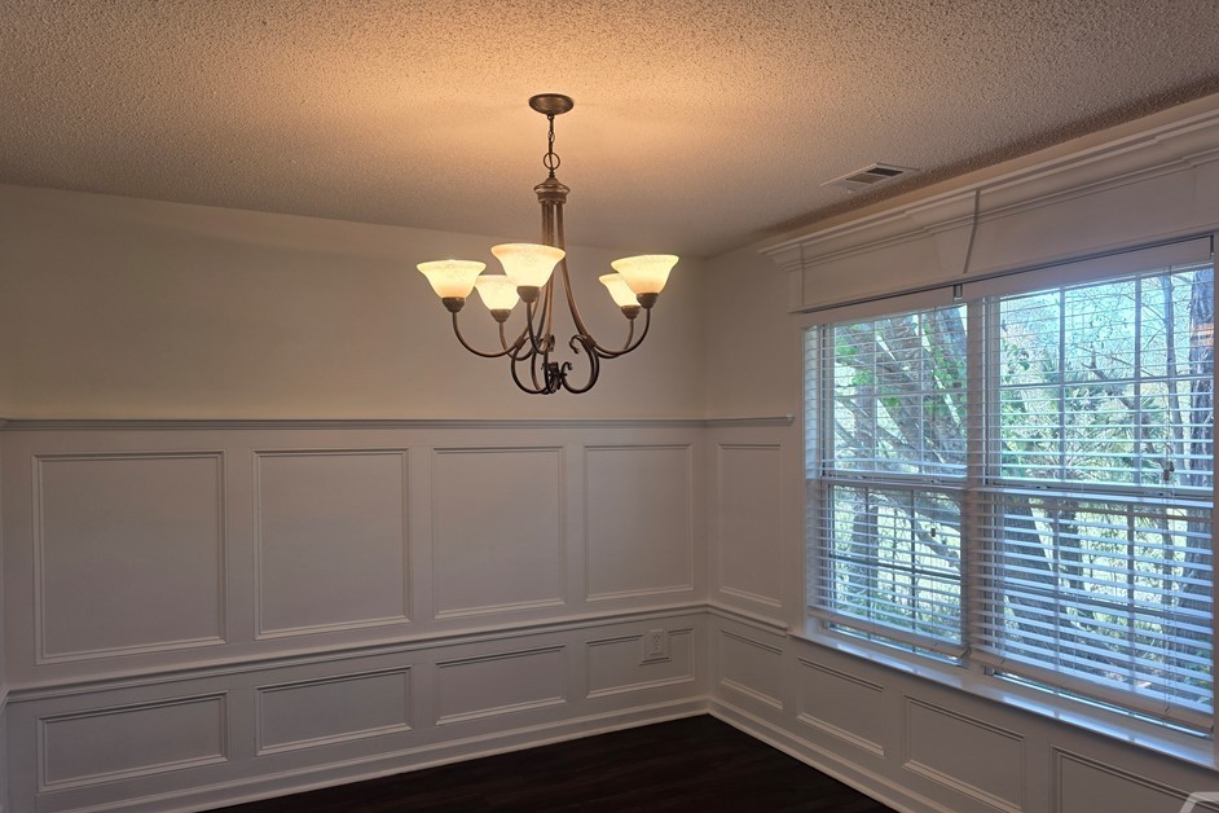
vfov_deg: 49.5
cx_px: 642
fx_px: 880
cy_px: 448
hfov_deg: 69.3
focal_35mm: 26
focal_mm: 6.3
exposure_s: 1/120
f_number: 1.7
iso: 50
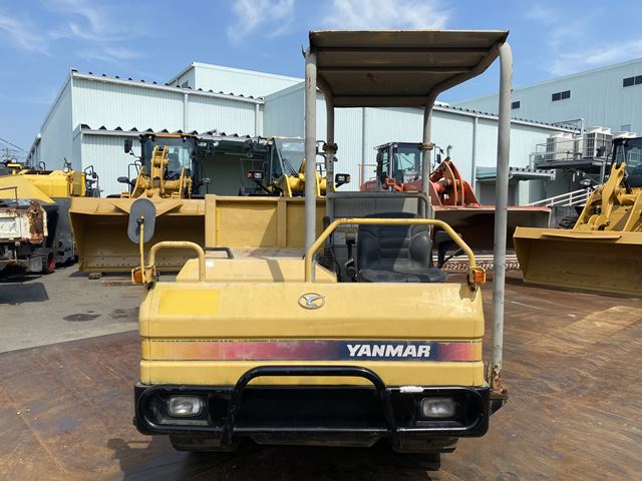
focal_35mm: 26
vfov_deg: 53.1
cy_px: 240
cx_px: 321
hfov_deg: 67.3
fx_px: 482
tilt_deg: -3.7
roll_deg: -1.0
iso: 32
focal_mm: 4.25
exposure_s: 1/4444
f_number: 1.8
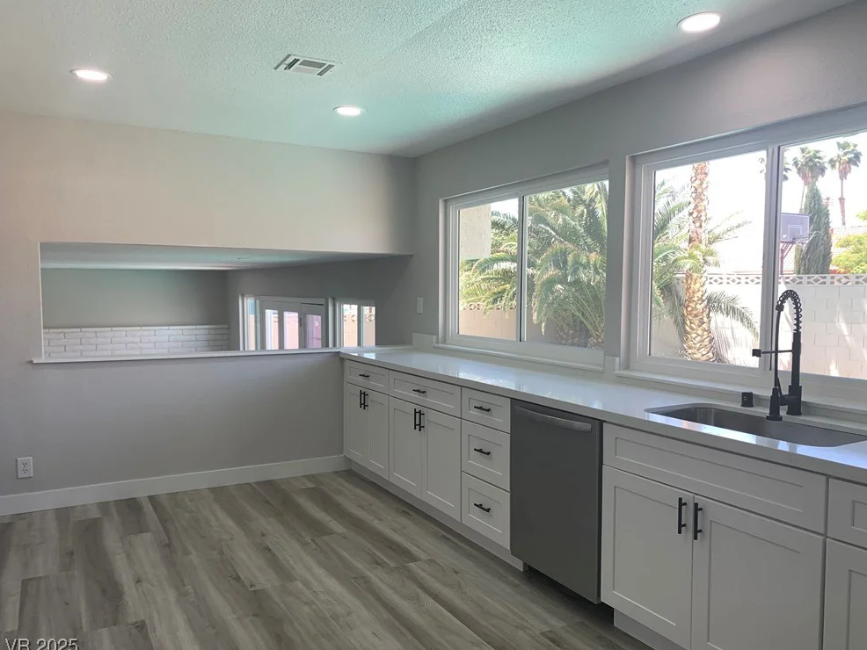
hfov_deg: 65.3
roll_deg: -0.5
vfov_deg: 51.4
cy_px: 329
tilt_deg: -4.3
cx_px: 440
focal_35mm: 27
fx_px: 676
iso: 25
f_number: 1.8
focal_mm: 4.25
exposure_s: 1/120
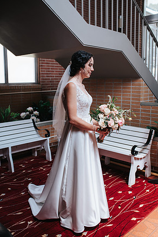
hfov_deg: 36.9
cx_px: 77
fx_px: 237
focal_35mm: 36
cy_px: 120
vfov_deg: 53.1
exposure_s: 1/125
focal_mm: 35
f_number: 3.2
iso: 125
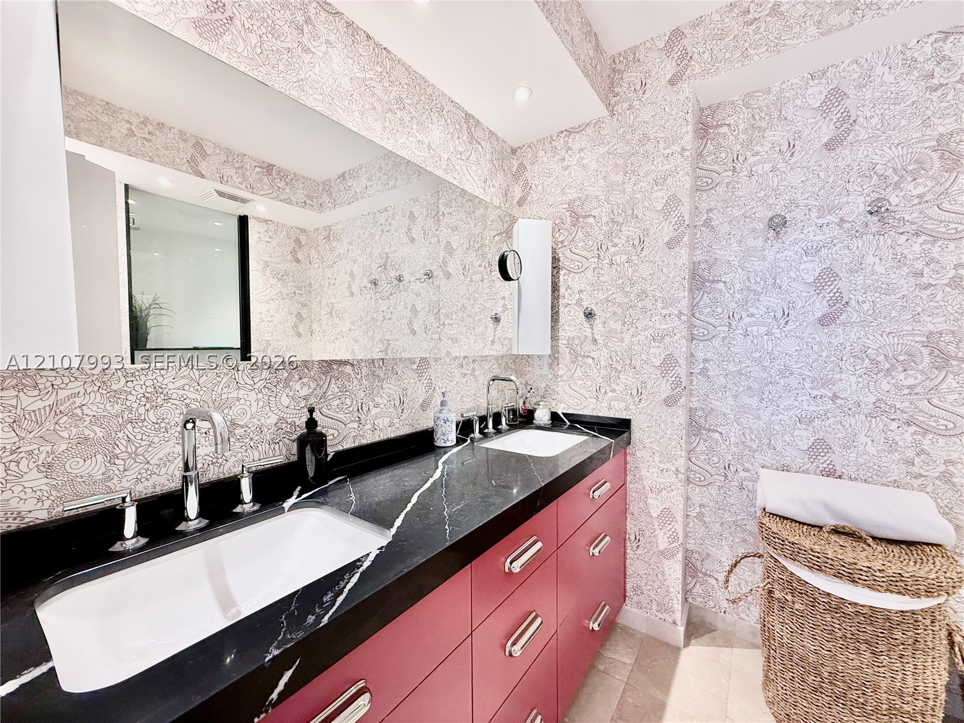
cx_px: 482
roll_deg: +1.0
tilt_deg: -1.6
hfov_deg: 102.1
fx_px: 390
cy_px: 362
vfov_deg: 85.7
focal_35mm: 14
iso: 250
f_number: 2.2
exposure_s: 1/120
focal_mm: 2.22
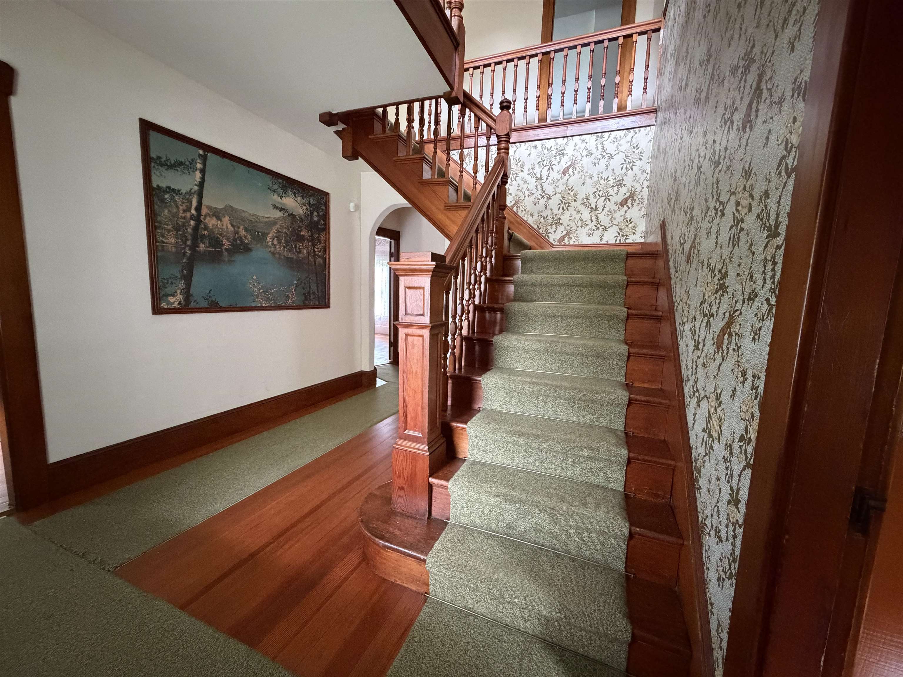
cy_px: 338
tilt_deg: -8.0
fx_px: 365
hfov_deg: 102.1
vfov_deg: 85.7
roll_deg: -1.5
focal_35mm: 14
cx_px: 452
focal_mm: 2.22
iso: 1250
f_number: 2.2
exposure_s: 1/49
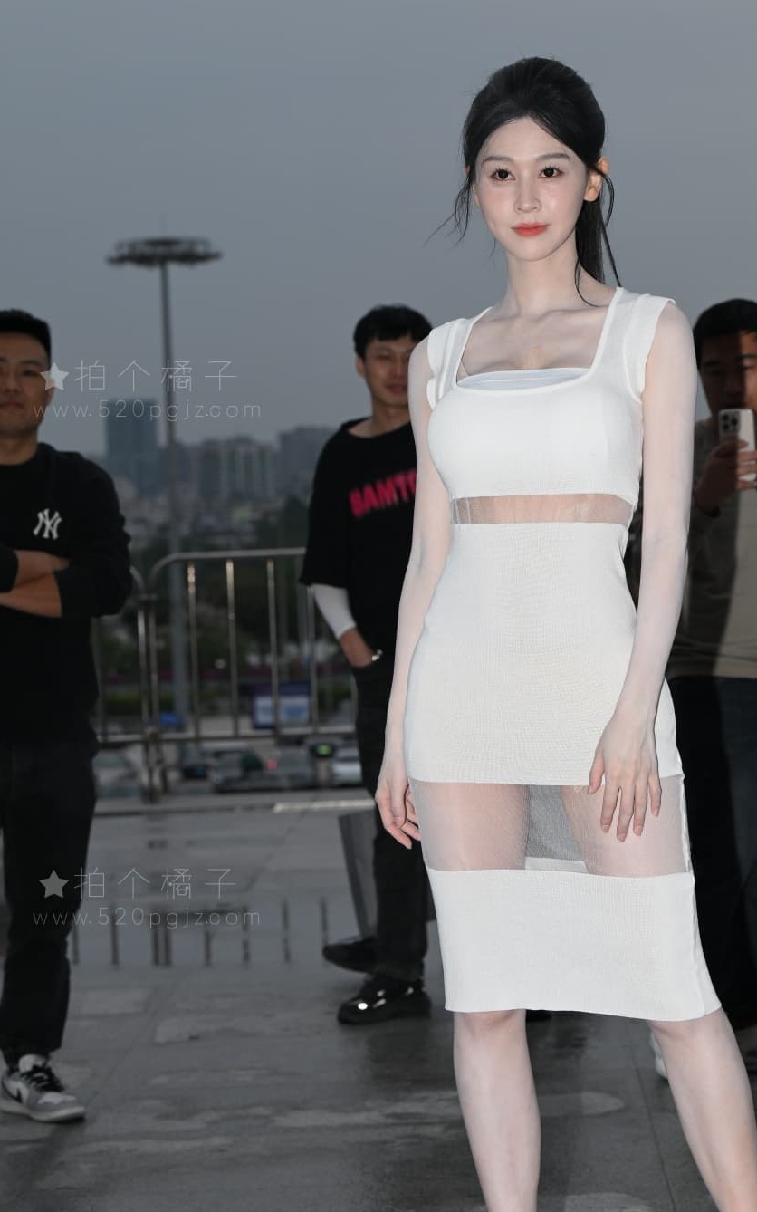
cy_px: 673
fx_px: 3170
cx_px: 538
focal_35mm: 96
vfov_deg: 21.6
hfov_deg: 13.6
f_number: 5.6
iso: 400
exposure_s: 1/200
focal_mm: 70
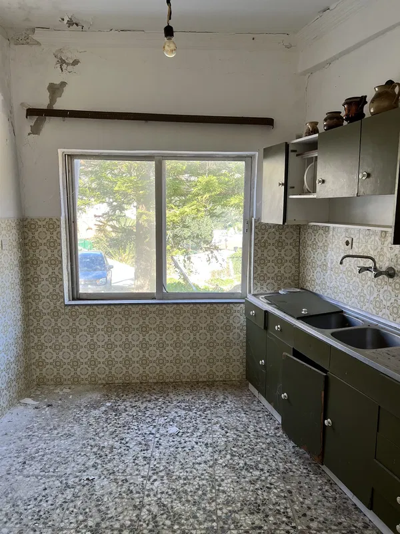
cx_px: 200
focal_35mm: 26
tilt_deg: -8.2
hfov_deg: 53.1
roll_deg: -0.8
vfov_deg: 67.3
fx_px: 401
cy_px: 267
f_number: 1.5
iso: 32
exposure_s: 1/126
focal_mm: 5.7
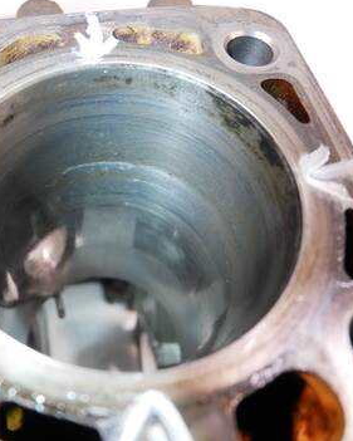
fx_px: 418
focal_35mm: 32
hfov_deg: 44.5
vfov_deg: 55.6
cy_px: 219
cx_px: 95
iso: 1250
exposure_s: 1/60
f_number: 3.5
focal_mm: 12
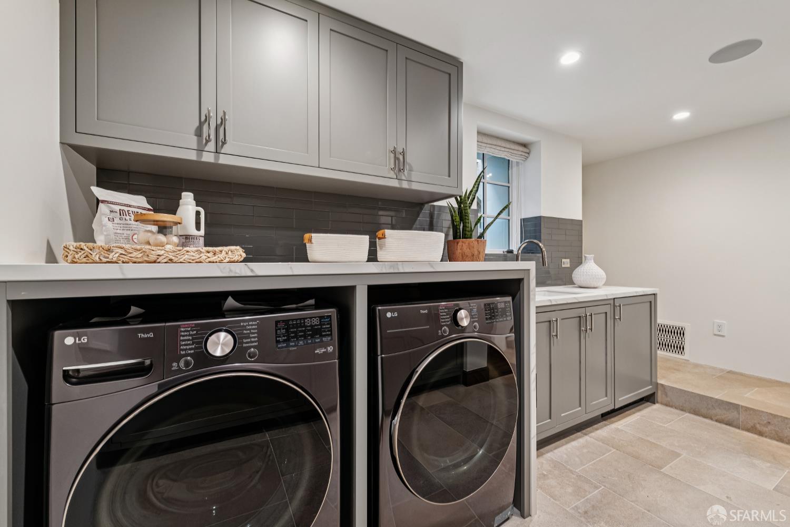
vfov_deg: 77.3
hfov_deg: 100.4
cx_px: 395
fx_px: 329
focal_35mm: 15
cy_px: 264
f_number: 11
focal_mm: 15
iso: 640
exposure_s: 1/10
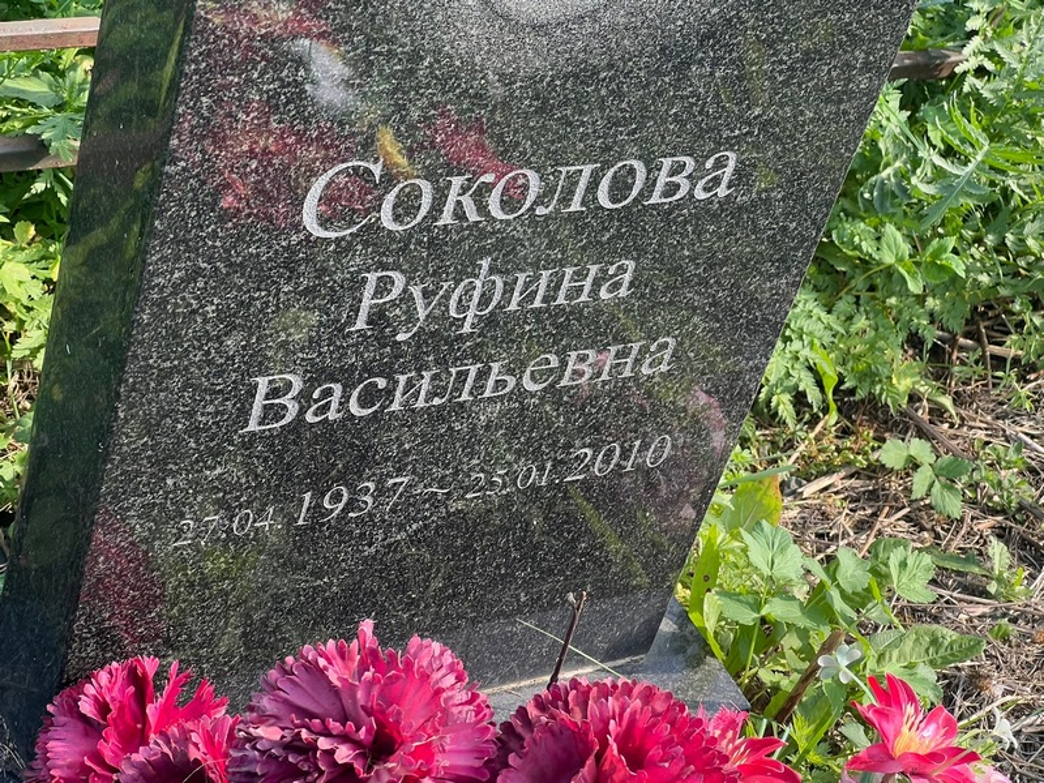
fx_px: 2322
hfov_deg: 25.3
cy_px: 392
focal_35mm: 77
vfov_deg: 19.1
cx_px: 522
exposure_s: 1/121
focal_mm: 9
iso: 40
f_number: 2.8
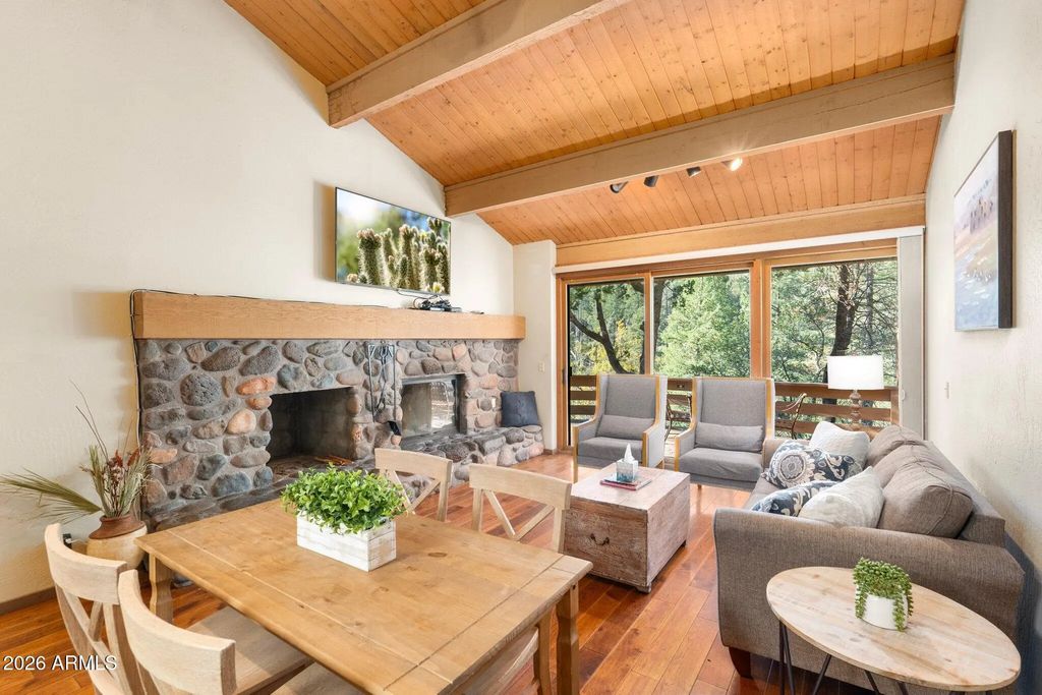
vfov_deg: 70.5
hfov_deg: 93.3
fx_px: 492
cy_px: 348
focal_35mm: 17
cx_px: 521
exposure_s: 1/1.67
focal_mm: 17
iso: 800
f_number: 8
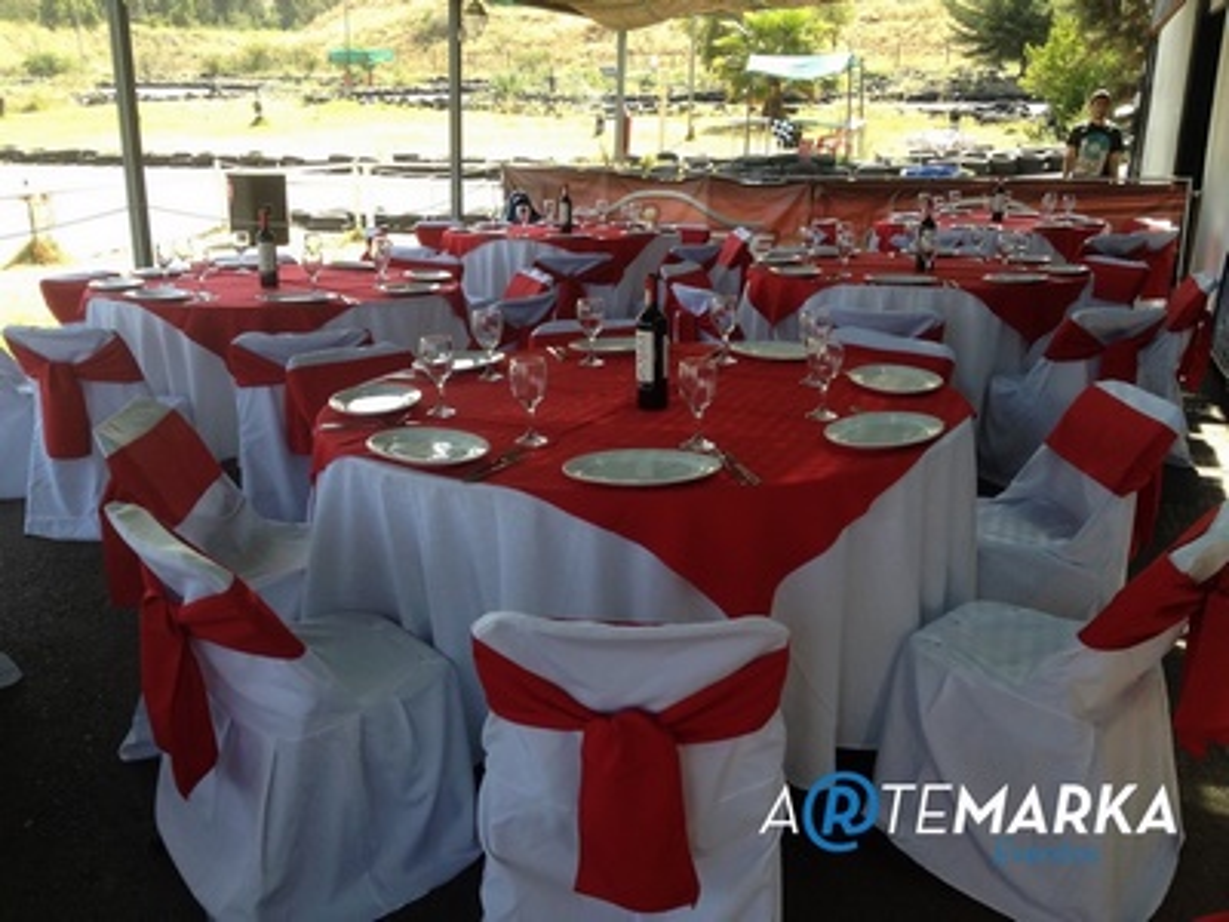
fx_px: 1243
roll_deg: -1.2
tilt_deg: -20.1
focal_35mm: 35
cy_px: 461
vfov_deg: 40.7
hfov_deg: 52.6
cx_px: 614
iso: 50
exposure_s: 1/245
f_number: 2.4
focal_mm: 4.28
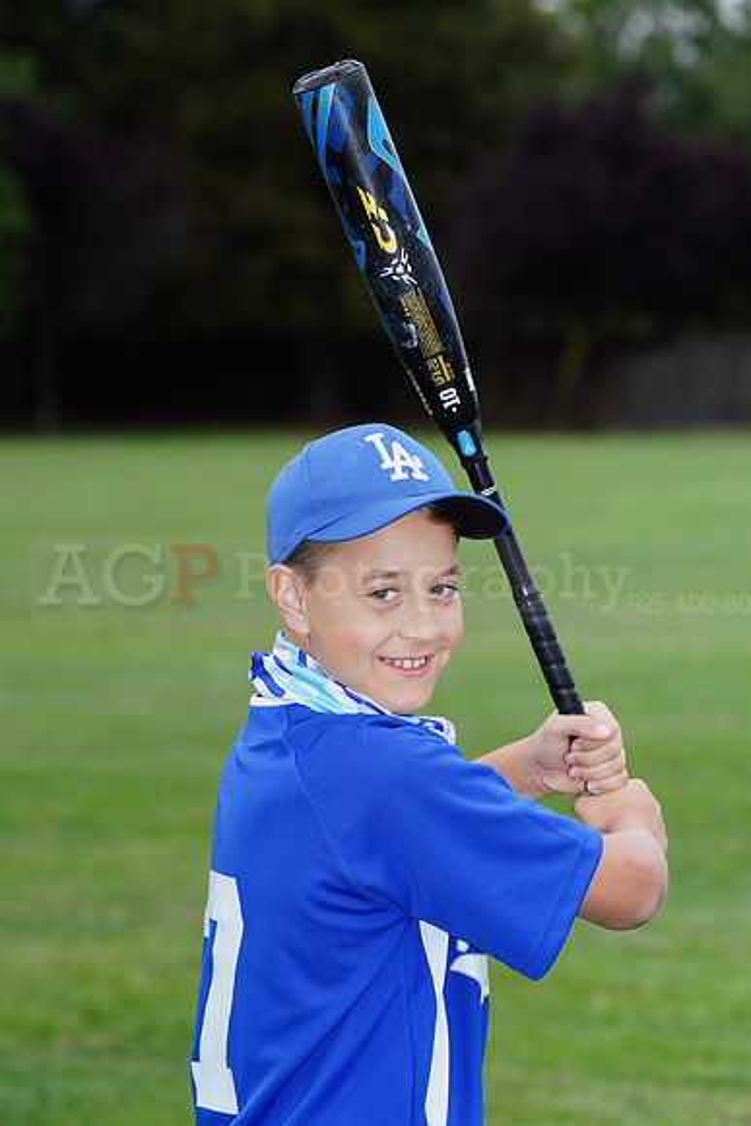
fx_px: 5597
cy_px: 563
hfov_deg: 7.7
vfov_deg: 11.5
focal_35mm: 179
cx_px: 376
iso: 200
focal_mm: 179
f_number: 8
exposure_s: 1/200
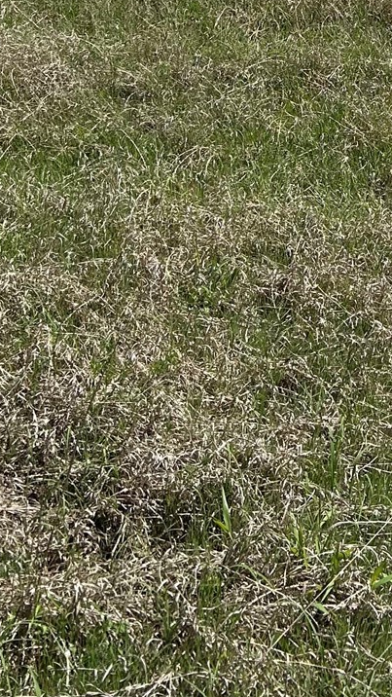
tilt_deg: -2.8
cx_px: 592
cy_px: -181
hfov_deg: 14.0
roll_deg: -0.1
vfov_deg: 23.5
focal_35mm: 81
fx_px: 1496
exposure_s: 1/4444
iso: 50
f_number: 1.5
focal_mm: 5.7
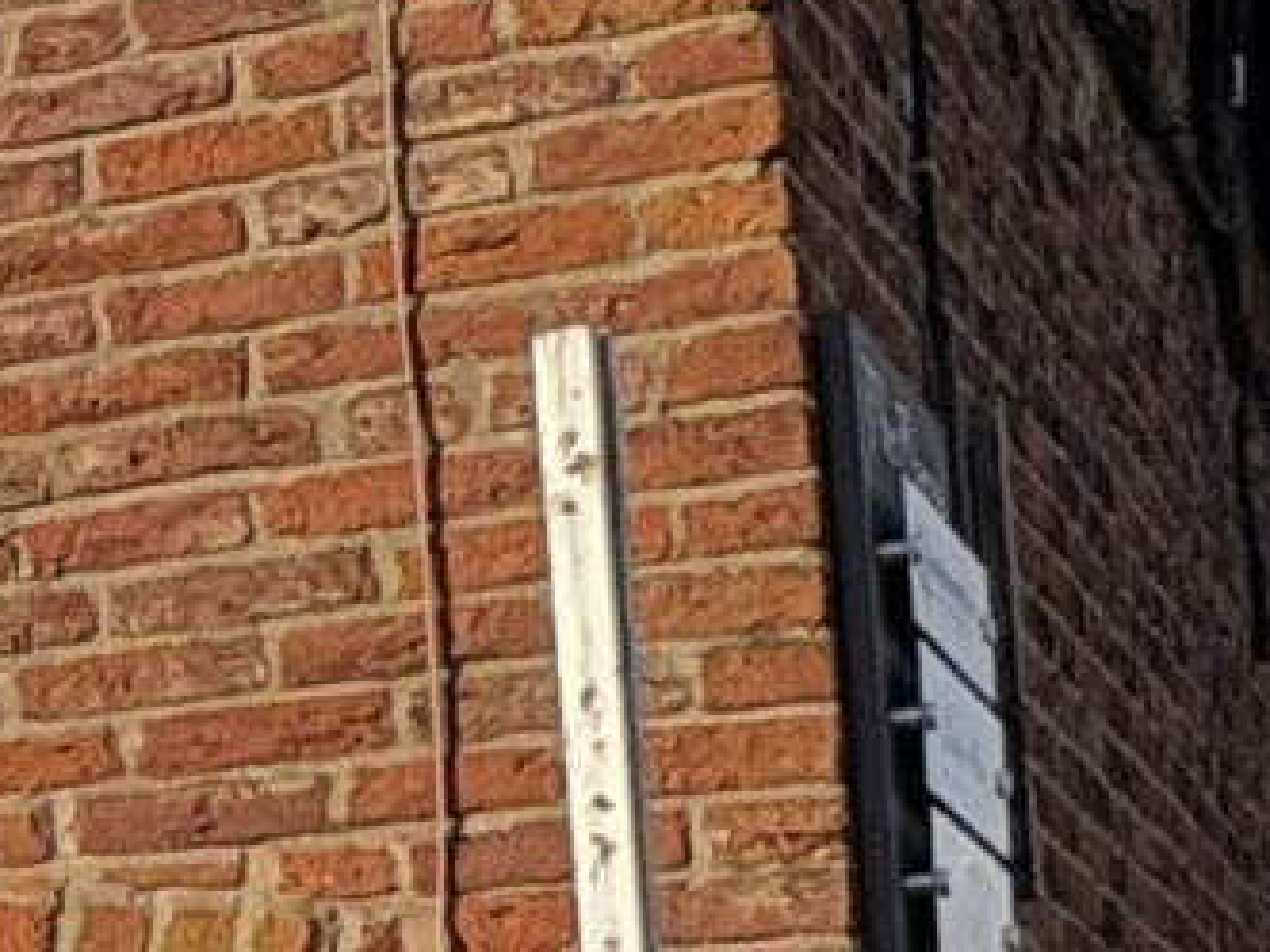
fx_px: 3962
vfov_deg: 13.2
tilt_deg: +4.7
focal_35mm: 108
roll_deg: -0.3
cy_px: 1288
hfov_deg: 11.1
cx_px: -2567
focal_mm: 2.22
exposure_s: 1/1567
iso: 50
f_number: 2.2
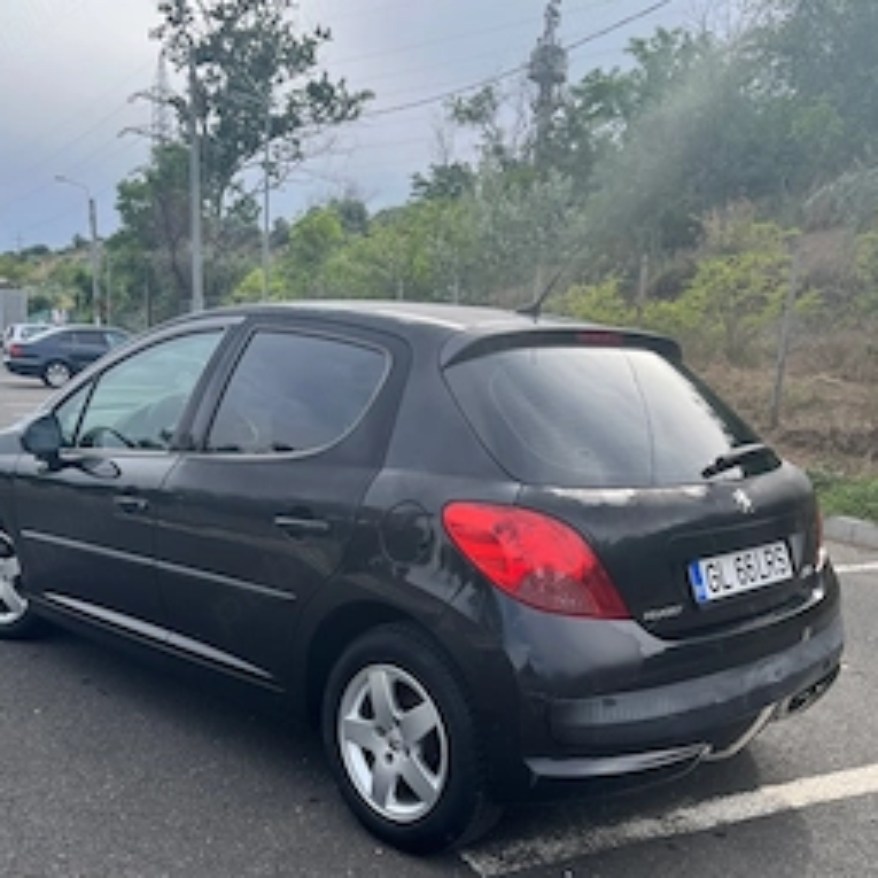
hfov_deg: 46.0
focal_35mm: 36
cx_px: 389
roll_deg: -2.1
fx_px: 1033
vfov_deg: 45.4
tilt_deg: -12.5
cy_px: 585
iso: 50
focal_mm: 5.1
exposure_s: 1/1046
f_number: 1.6
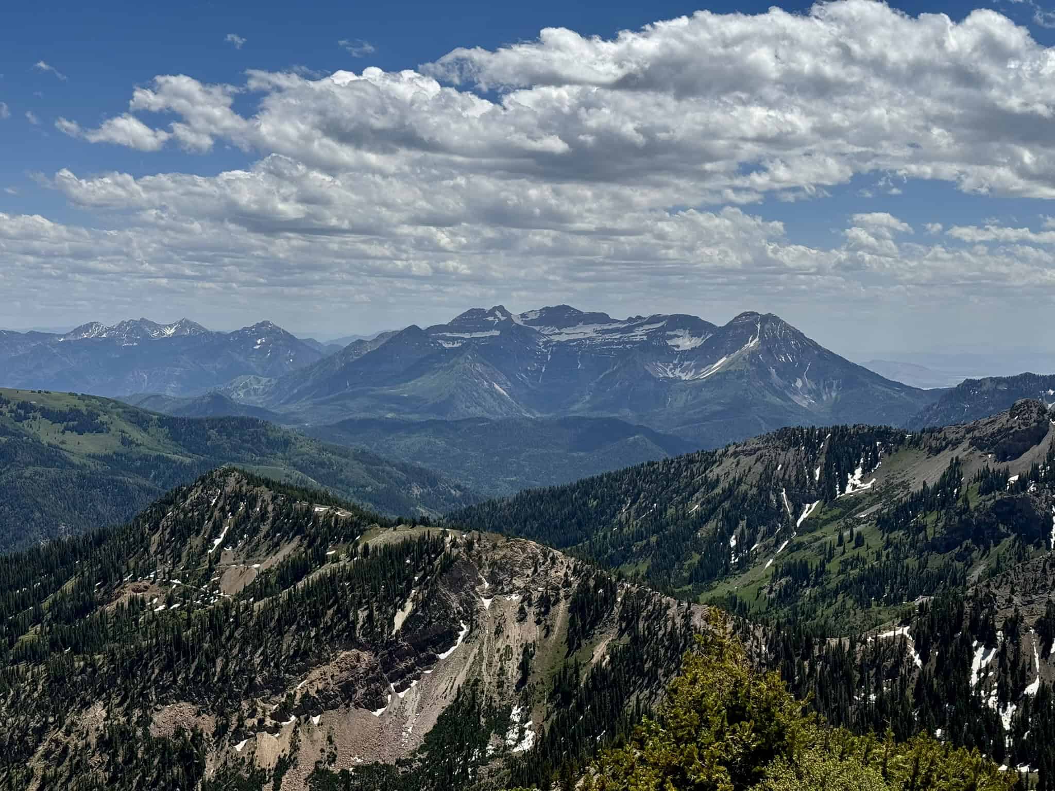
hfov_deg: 39.7
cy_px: 396
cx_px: 528
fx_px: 1463
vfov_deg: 30.3
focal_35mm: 48
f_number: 1.8
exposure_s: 1/7092
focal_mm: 6.8
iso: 64
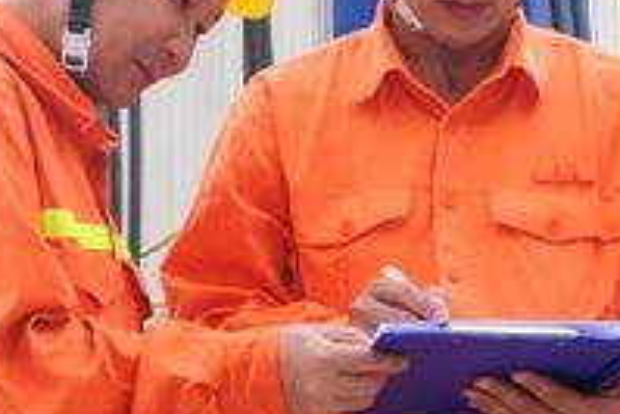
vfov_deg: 10.9
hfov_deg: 16.2
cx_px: 551
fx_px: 2154
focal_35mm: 125
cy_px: 70
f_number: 8
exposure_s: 1/250
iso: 1000
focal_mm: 26
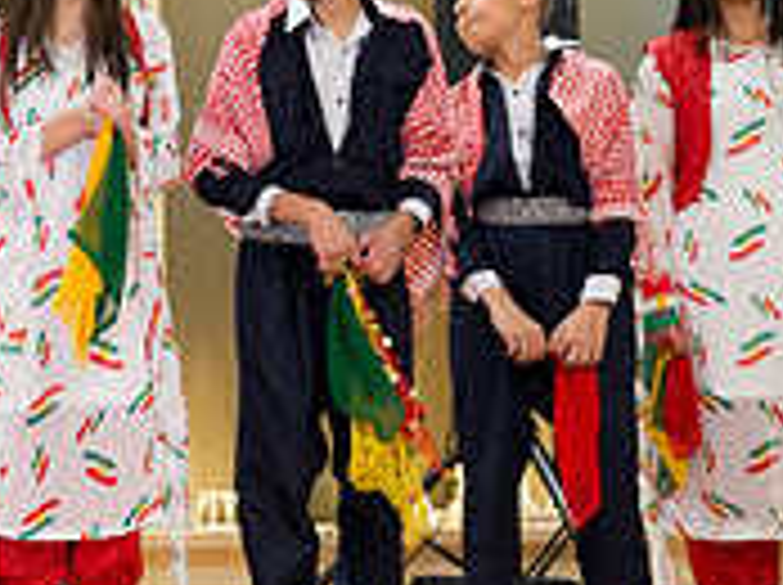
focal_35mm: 103
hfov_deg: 18.0
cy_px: 261
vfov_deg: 14.3
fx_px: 2327
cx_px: -194
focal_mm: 29
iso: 800
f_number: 2.8
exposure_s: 1/200
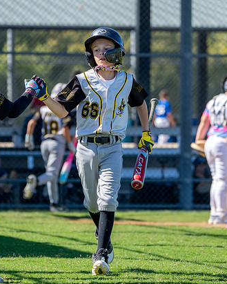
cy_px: 122
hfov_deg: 4.4
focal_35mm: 350
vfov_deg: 5.5
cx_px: 106
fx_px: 2938
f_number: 5.6
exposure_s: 1/2500
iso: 1000
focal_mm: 215
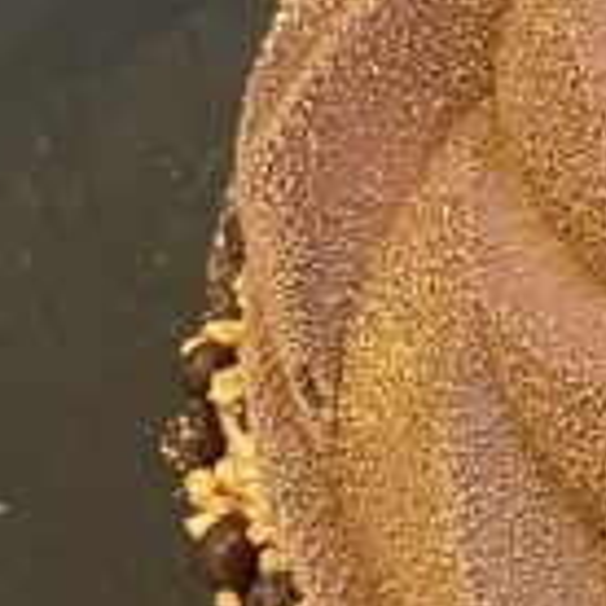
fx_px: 2198
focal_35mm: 111
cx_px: 1109
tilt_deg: -65.3
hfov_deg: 13.9
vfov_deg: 15.7
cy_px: 356
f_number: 1.8
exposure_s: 1/25
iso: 640
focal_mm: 4.25
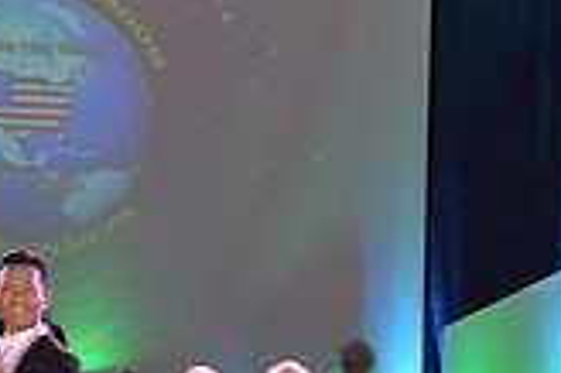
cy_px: 601
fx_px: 2429
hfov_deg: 13.2
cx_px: 284
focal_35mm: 156
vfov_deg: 8.5
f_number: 5.6
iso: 2000
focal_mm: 44
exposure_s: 1/250
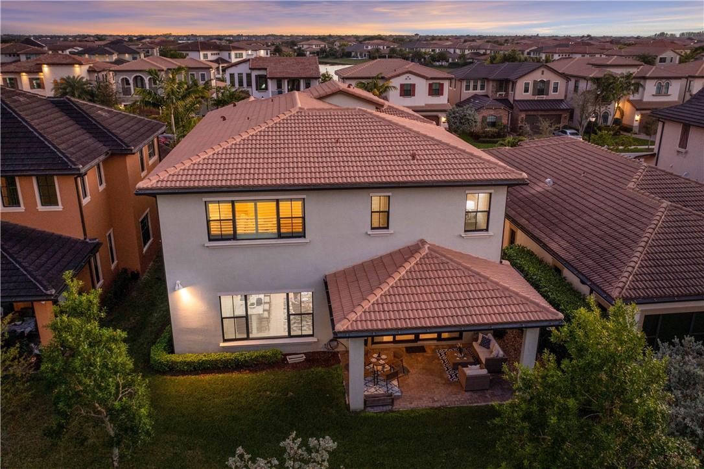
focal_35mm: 28
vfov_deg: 46.4
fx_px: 547
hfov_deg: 65.5
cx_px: 352
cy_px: 234
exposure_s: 1/30
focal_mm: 10.26
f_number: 2.8
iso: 1600
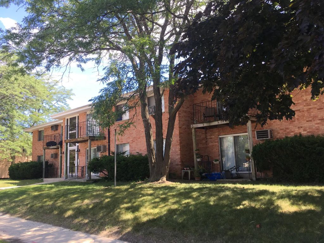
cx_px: 162
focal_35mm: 29
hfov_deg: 61.7
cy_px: 122
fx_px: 271
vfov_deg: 48.2
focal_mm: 4.15
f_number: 2.2
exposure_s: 1/323
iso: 25
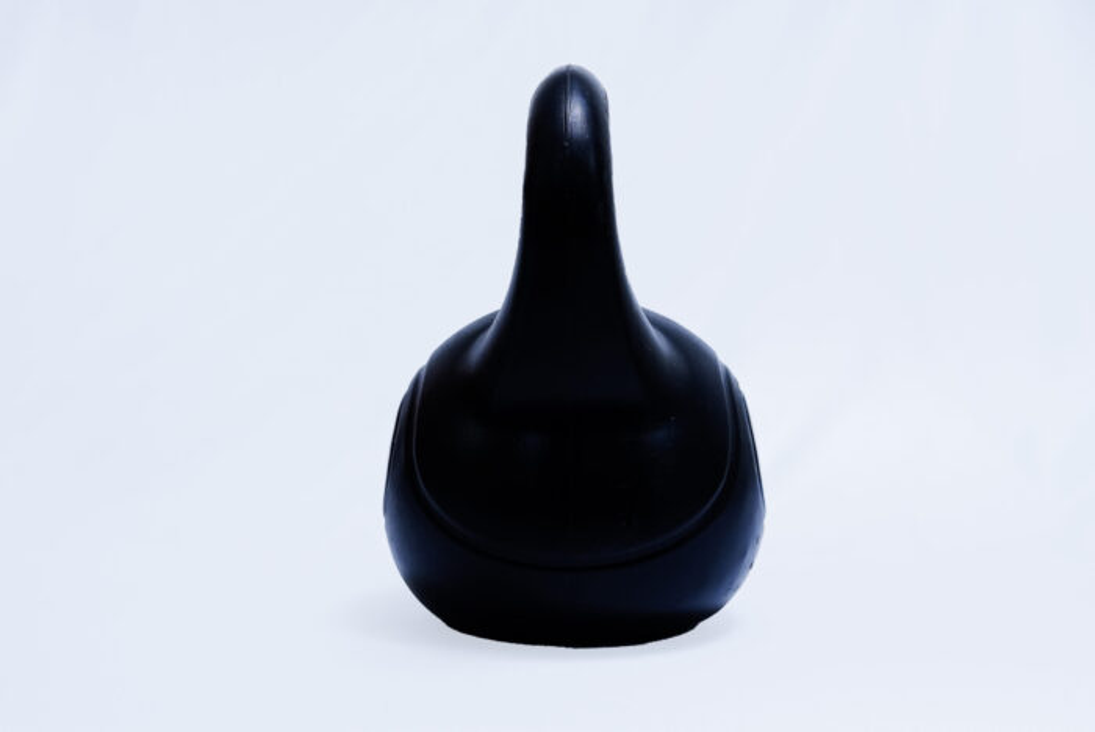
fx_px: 2009
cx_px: 548
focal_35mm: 66
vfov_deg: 20.7
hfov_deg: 30.5
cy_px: 366
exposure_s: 1/160
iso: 3200
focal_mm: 66
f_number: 9
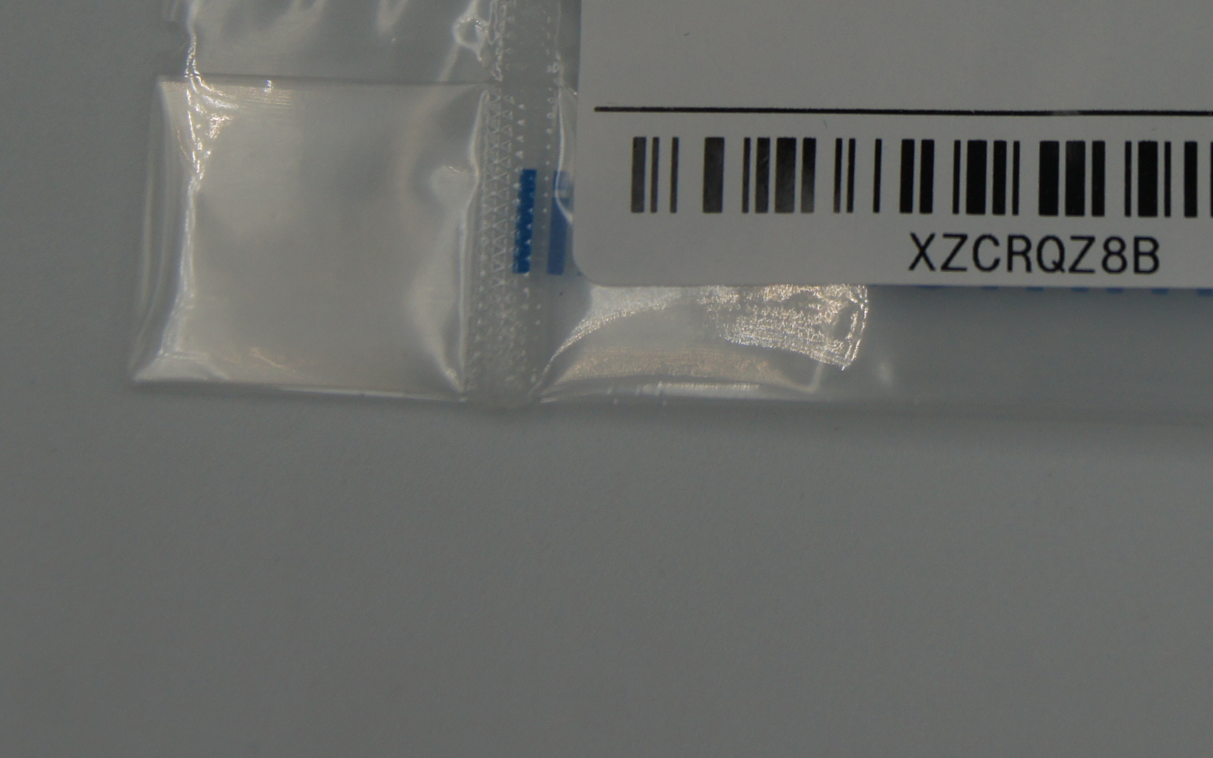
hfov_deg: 17.6
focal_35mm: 117
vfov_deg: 11.0
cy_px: -82
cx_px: 1082
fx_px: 3872
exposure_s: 1/640
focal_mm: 35
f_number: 5.6
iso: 200
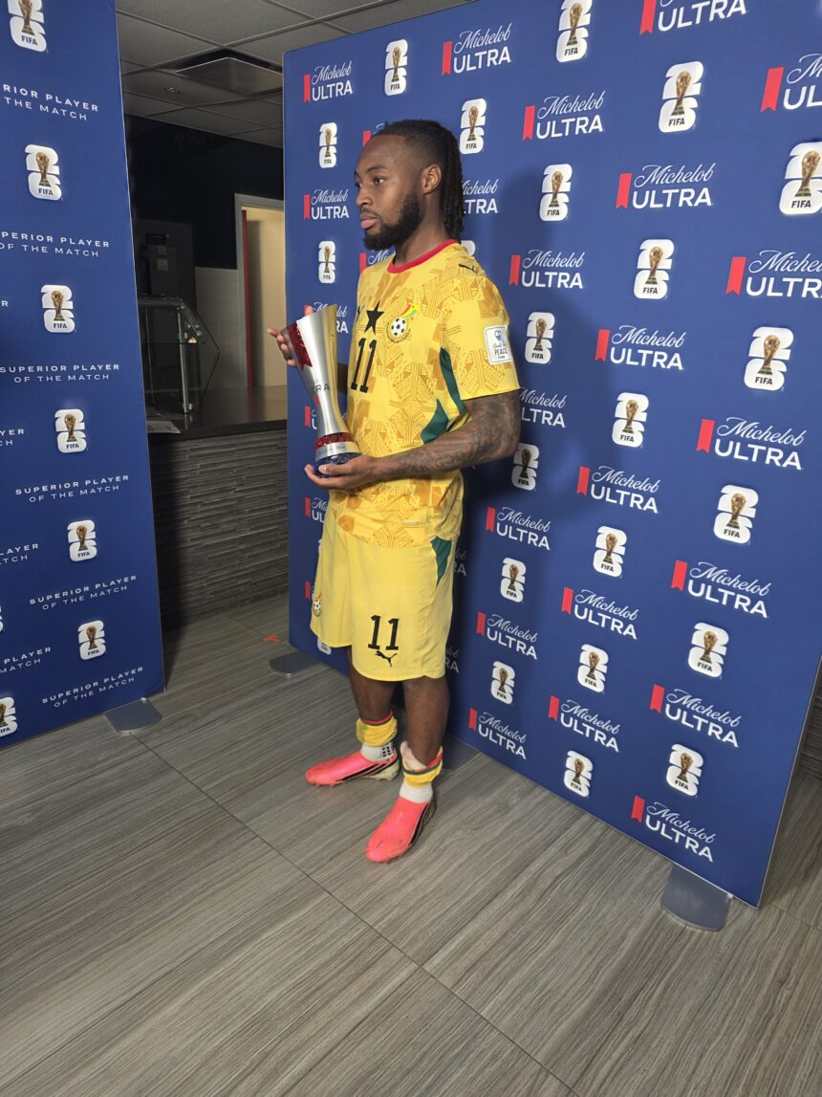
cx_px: 411
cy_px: 548
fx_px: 728
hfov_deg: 58.9
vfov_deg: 73.9
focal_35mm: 23
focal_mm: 6.25
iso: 50
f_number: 1.7
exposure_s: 1/60
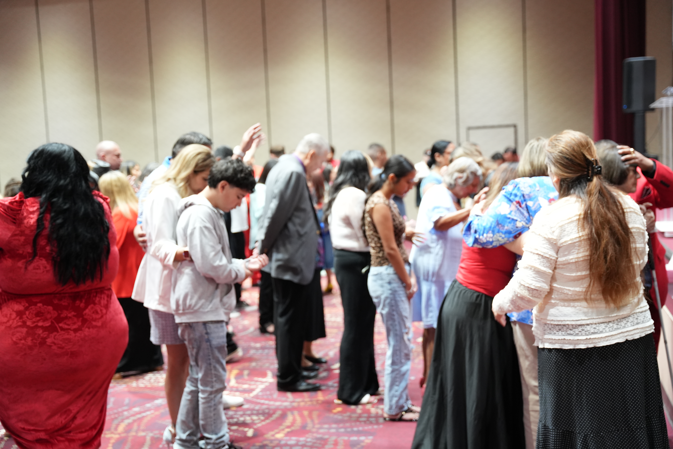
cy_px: 224
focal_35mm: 45
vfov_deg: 29.6
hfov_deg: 43.3
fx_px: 849
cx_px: 336
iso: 2500
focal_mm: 45.4
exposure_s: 1/50
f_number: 2.8
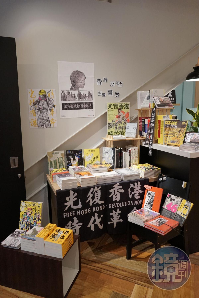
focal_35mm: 27
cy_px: 149
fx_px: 224
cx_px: 100
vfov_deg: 67.4
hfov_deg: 47.9
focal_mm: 18
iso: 1250
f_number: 4
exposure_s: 1/160
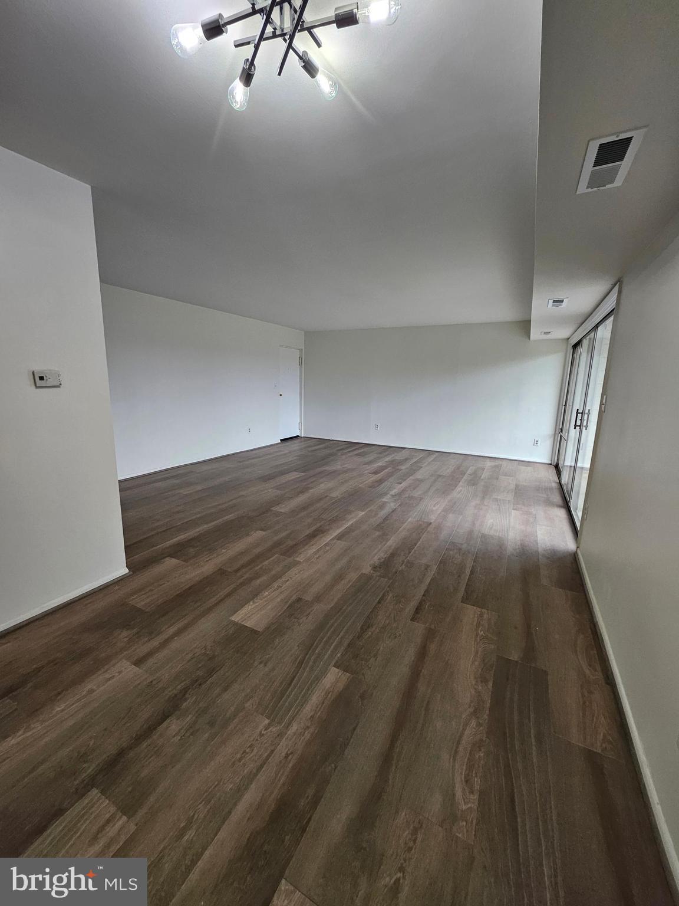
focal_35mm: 13
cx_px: 340
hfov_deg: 89.9
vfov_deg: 106.2
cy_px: 453
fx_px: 340
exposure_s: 1/60
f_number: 2.2
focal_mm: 1.74
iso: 100
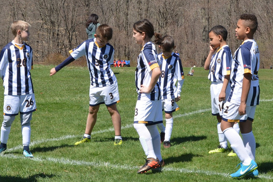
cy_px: 52
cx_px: 161
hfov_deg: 15.1
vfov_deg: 10.1
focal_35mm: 136
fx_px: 1031
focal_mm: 70
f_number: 22
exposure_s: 1/160
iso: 640
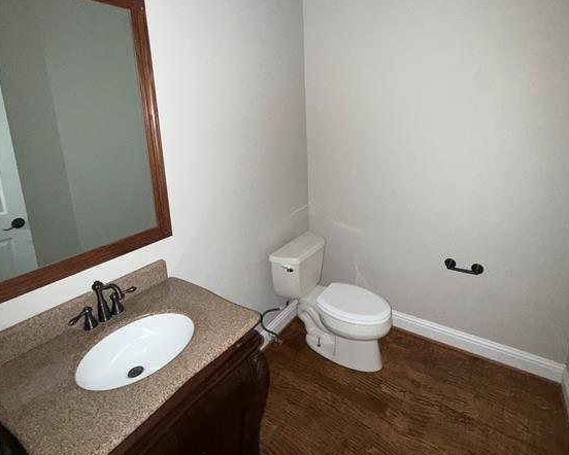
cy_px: 179
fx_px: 320
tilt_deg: -12.5
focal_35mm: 19
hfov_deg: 83.3
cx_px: 291
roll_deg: +1.9
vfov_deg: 70.1
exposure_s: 1/32
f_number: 2.2
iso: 320
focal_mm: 2.22
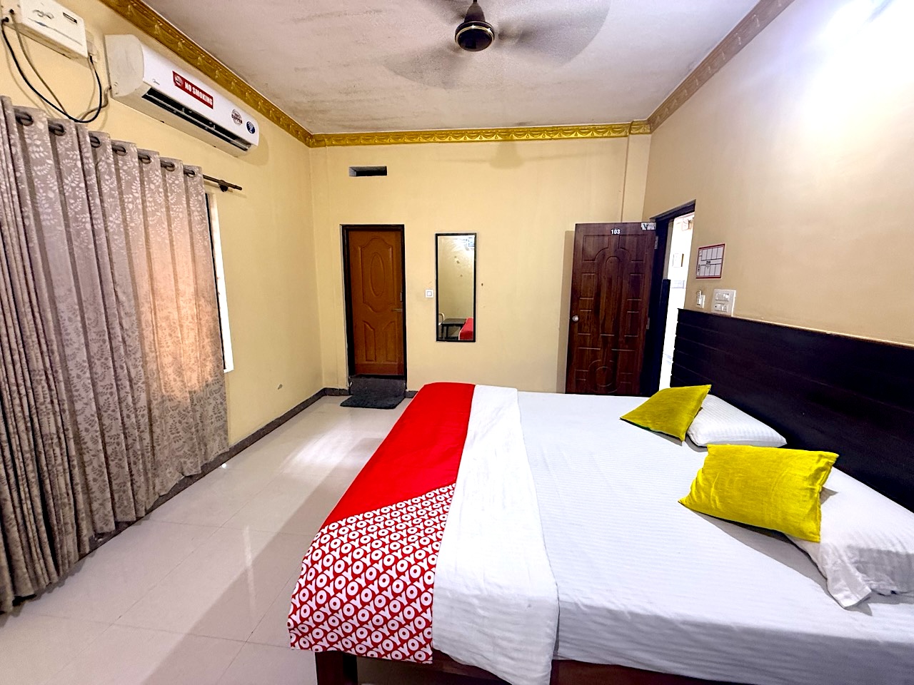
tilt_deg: -9.2
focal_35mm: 14
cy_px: 342
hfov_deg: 102.1
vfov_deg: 85.7
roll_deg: -0.6
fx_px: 370
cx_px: 457
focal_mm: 2.22
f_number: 2.2
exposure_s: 1/50
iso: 200
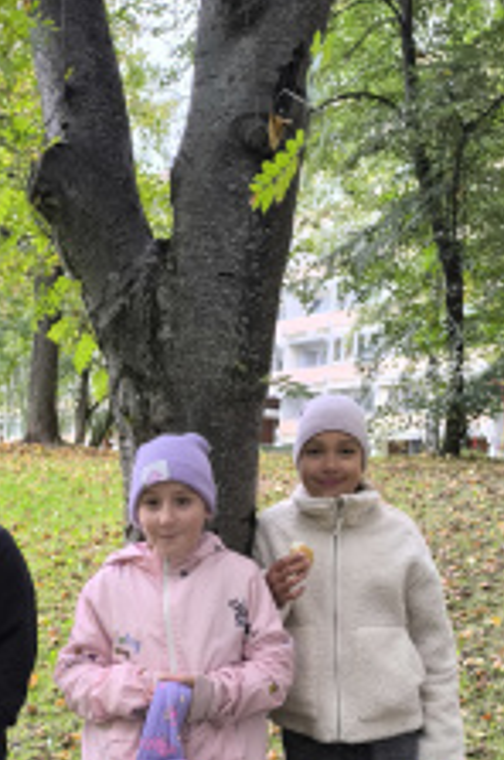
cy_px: 620
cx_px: 174
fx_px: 906
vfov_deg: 43.1
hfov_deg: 30.9
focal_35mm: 43
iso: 320
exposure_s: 1/100
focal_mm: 6.14
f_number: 1.65
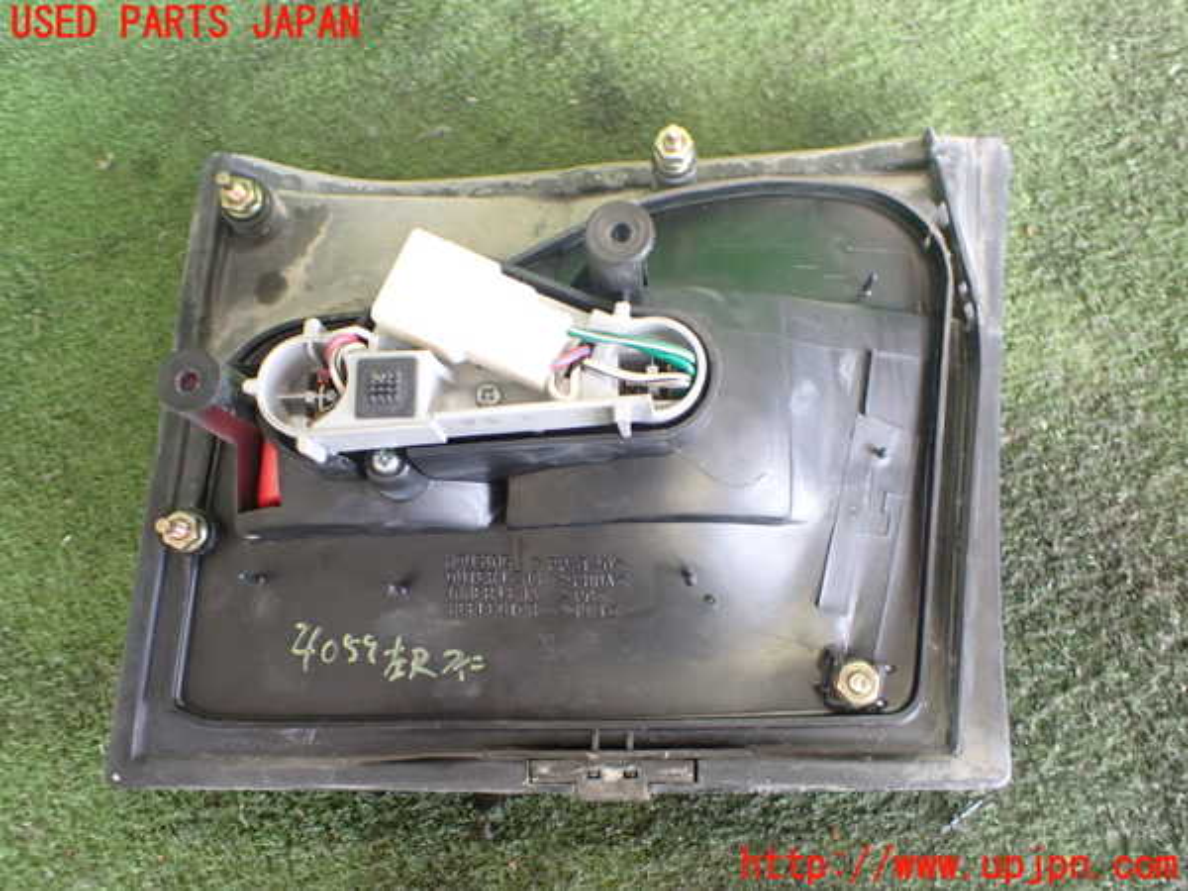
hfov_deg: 60.0
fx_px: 1030
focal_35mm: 30
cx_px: 594
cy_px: 446
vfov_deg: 46.8
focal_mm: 5.4
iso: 800
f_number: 2.3
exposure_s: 1/80
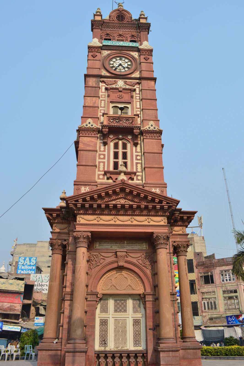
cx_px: 122
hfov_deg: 47.9
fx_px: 275
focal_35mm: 27
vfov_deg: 67.4
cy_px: 183
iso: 400
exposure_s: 1/500
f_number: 11
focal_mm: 18
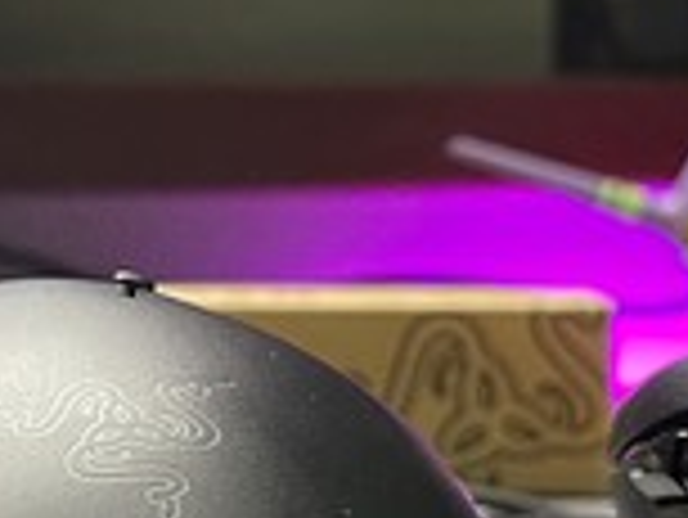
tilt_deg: -2.6
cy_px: 306
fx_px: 2427
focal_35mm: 122
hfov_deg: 16.1
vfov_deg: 12.2
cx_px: 171
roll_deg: -0.4
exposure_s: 1/60
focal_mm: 4.2
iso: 320
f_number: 1.6
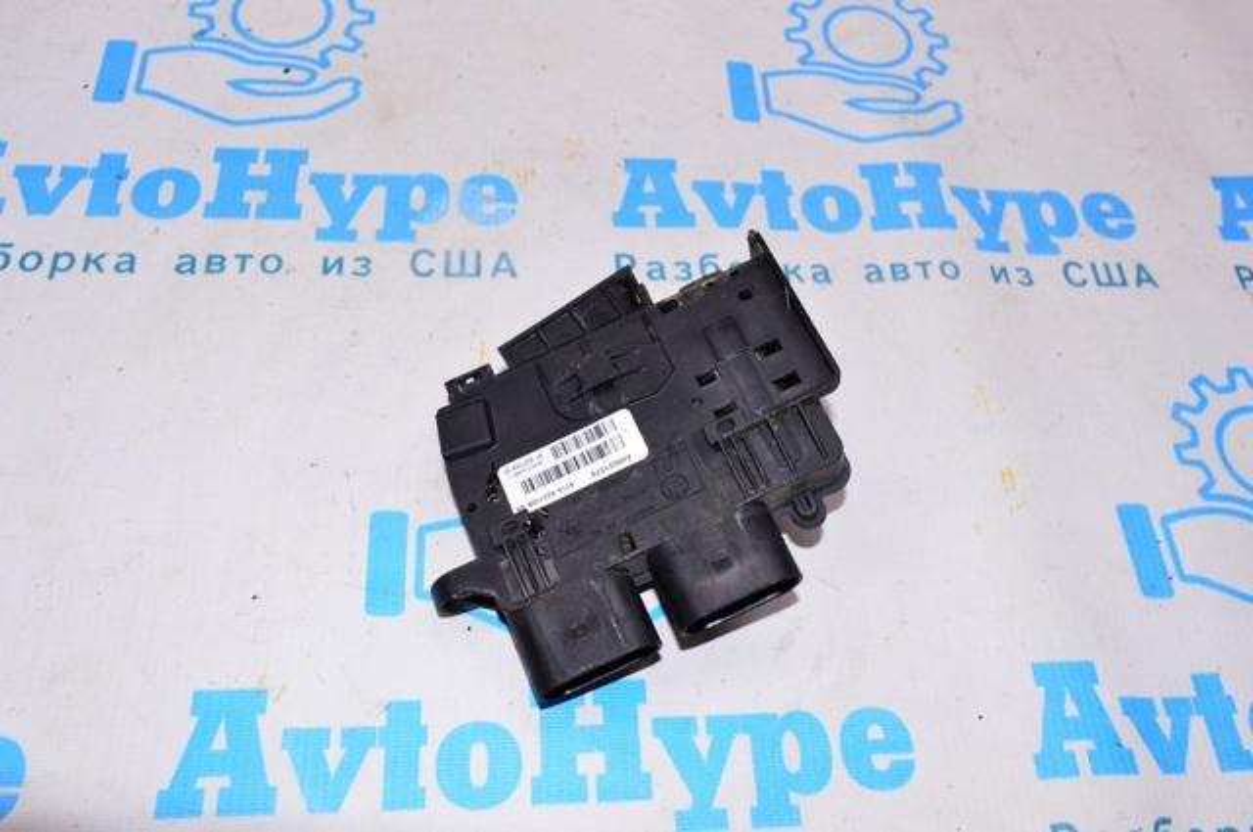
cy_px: 416
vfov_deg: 39.9
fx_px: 1147
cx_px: 626
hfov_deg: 57.3
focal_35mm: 33
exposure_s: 1/200
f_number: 8
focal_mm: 22
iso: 1600
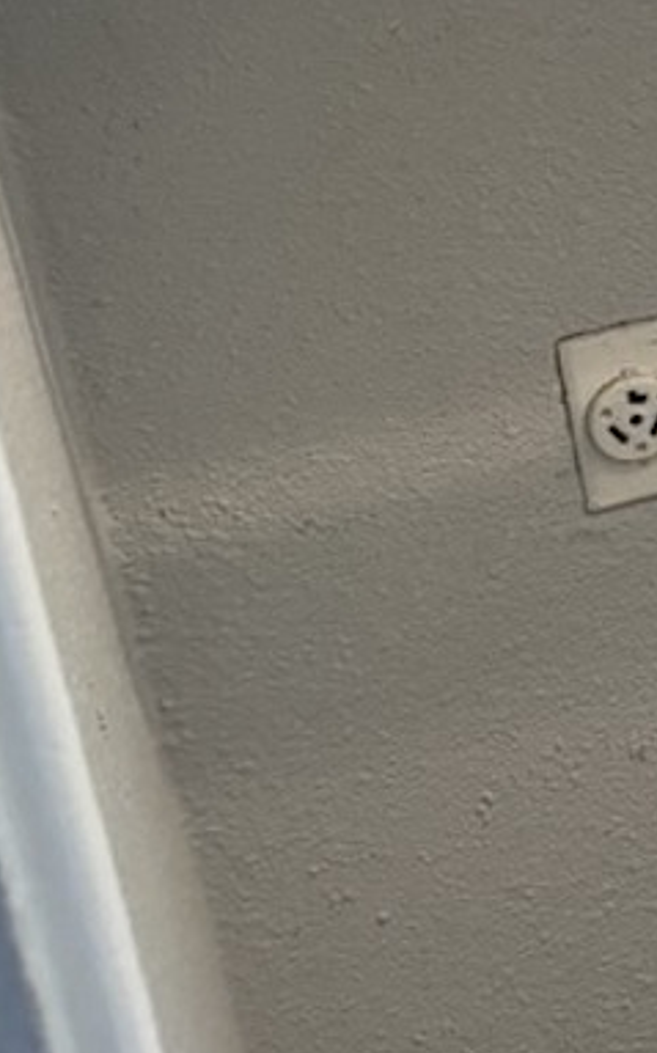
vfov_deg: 23.4
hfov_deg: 11.7
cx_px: 1702
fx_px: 2438
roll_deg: +2.5
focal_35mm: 85
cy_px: 19
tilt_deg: -15.1
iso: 500
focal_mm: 6.86
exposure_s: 1/60
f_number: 1.78
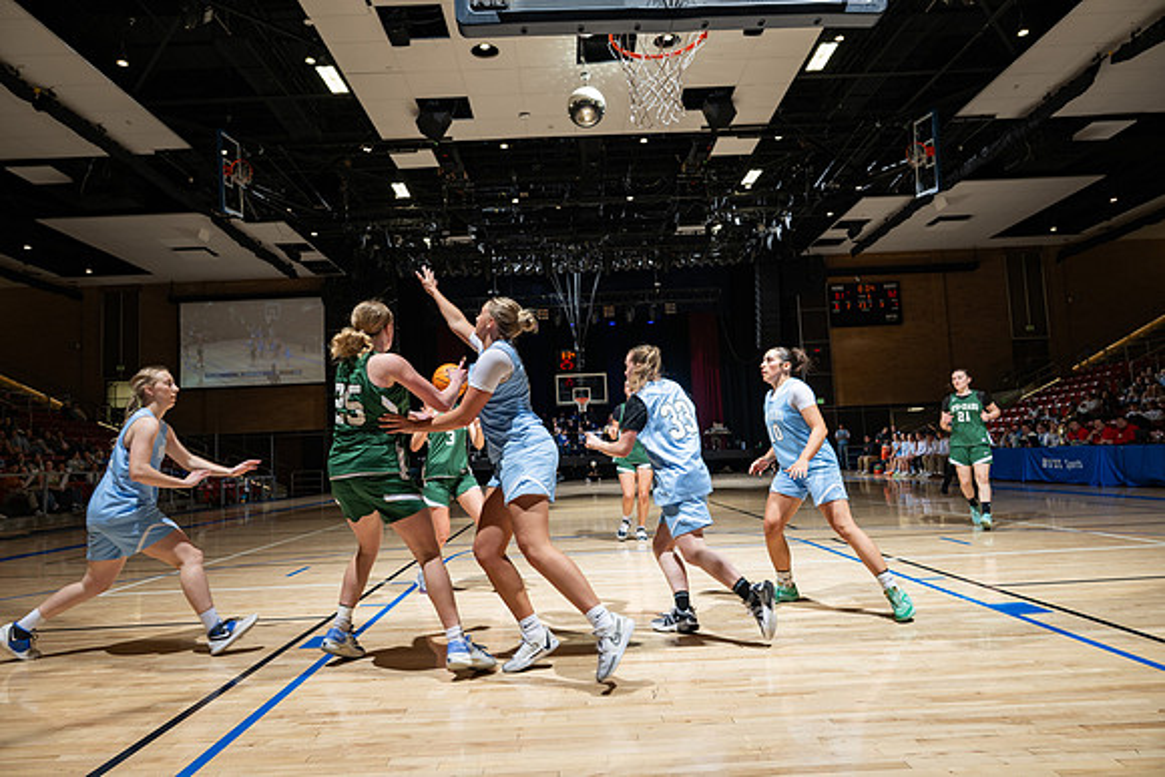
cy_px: 388
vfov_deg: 53.2
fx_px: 777
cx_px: 582
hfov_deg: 73.7
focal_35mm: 24
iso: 80
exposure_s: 1/100
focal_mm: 24
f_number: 5
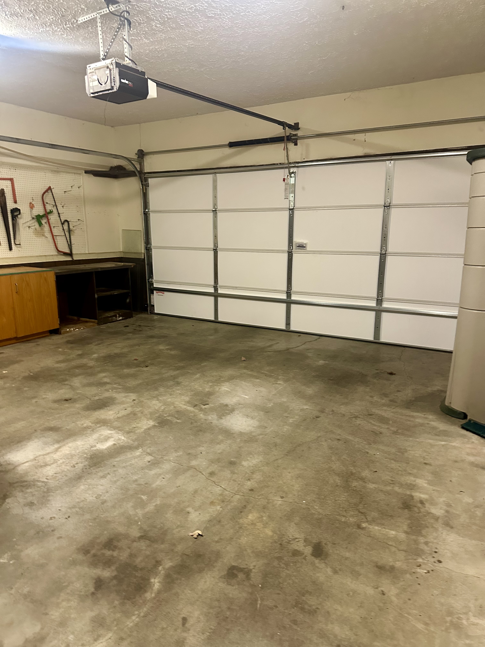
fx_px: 448
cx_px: 242
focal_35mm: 24
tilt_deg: -10.3
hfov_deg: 56.8
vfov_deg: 71.6
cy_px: 324
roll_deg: -0.4
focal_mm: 6.86
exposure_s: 1/60
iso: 500
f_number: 1.78
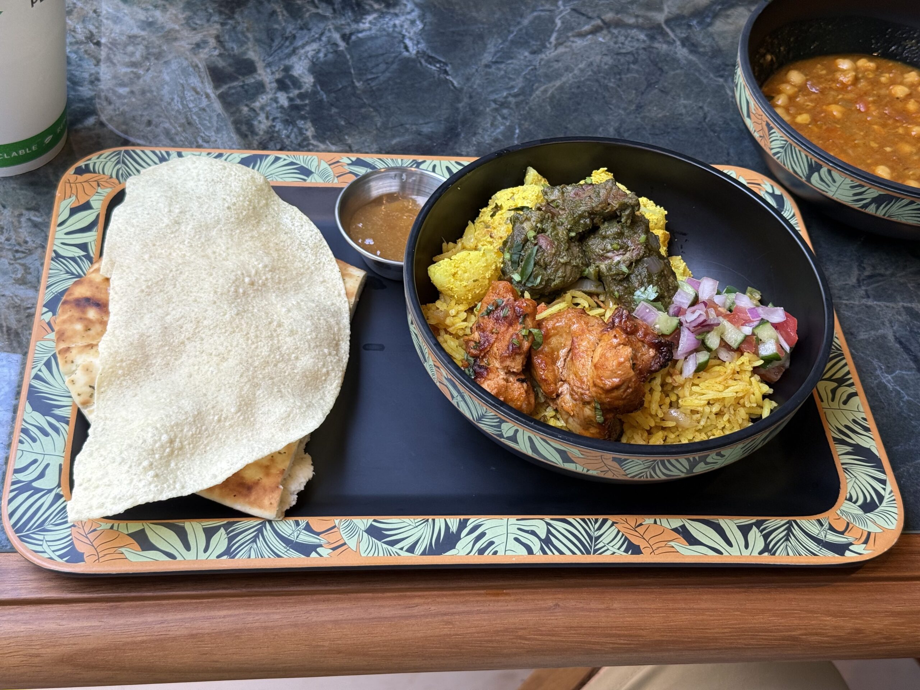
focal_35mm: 48
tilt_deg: -47.4
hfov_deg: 39.7
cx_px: 460
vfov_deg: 30.3
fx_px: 1276
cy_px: 345
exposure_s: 1/114
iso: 50
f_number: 1.78
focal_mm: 6.76
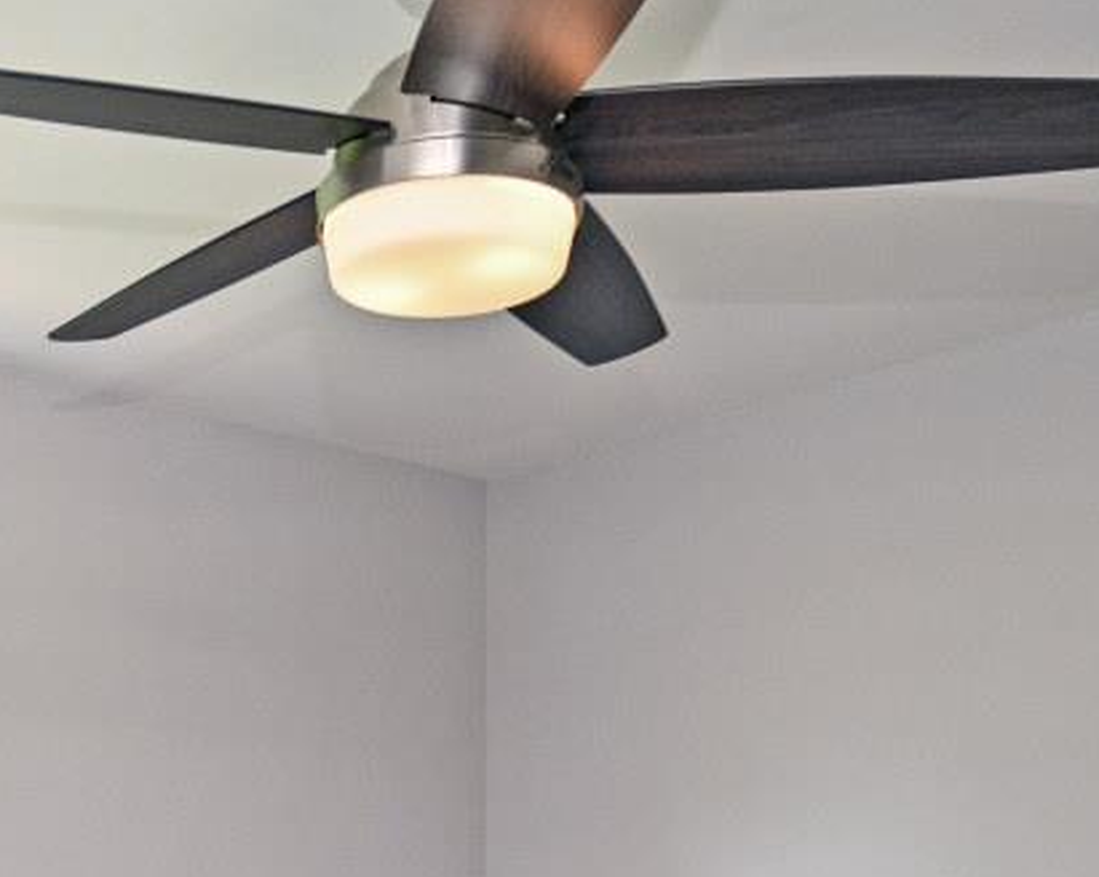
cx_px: 139
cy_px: 898
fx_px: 1560
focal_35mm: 48
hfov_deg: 36.7
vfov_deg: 29.2
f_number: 4
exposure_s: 1/60
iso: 500
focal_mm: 14
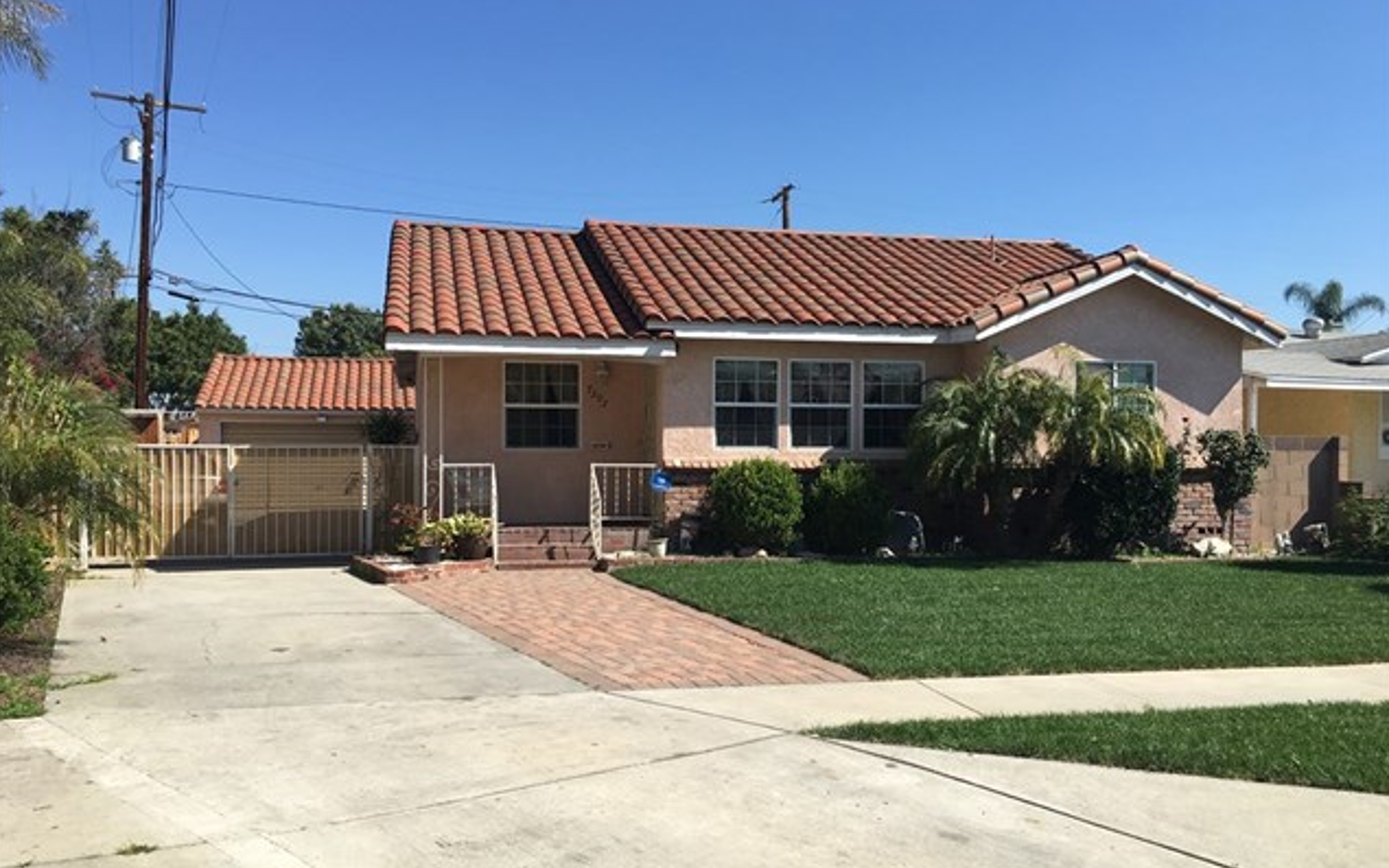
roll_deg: -0.5
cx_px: 696
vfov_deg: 40.6
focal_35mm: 31
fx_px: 1174
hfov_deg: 61.2
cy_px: 466
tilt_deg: +1.3
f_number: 2.2
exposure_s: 1/1570
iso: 25
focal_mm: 4.15
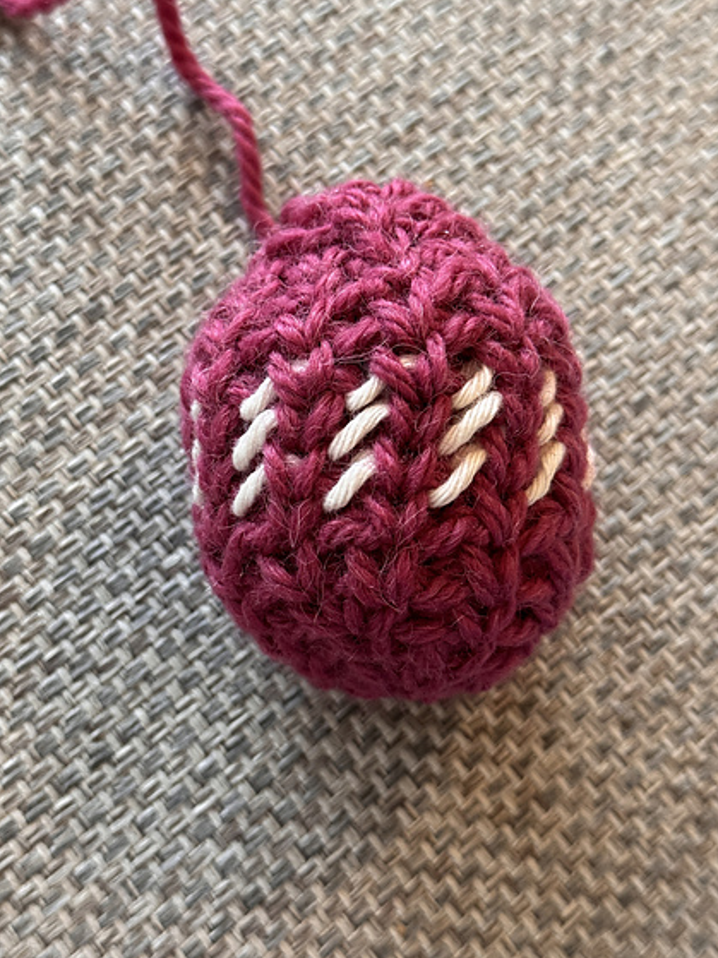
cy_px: 461
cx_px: 350
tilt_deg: -66.0
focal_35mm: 55
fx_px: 1522
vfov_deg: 34.9
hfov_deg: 26.5
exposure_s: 1/33
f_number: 1.78
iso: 320
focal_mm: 6.86
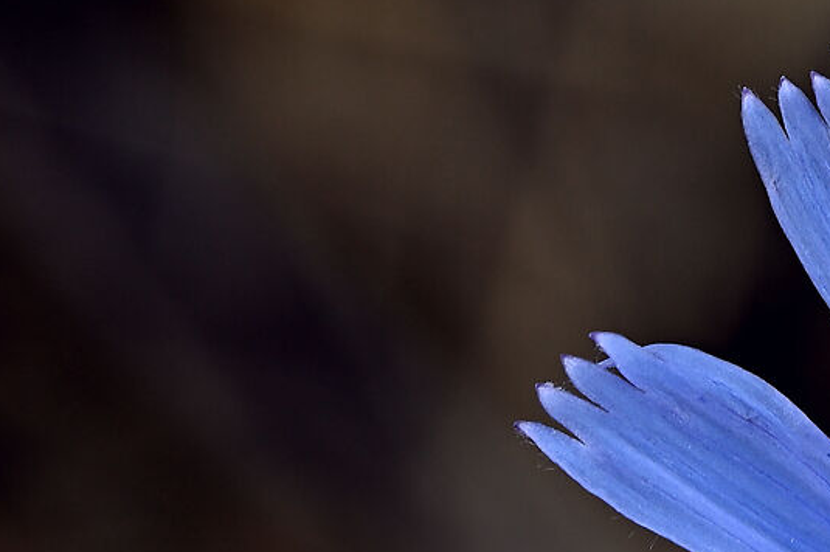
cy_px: 499
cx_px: 1199
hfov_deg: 4.4
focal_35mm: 471
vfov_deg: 2.9
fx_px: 10852
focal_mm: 105
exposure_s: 1/20
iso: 100
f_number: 13
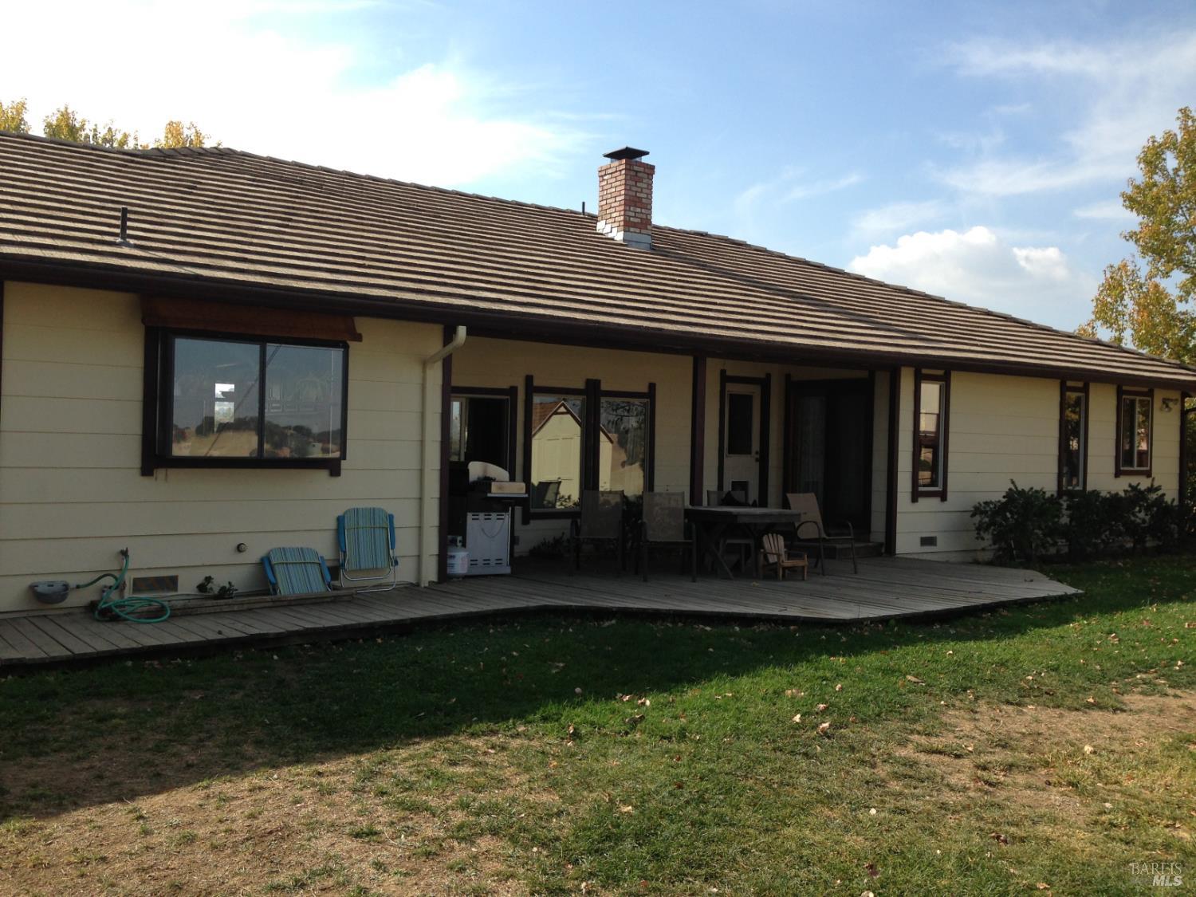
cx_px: 598
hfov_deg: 55.4
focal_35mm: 33
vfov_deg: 42.9
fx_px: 1140
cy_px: 448
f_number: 2.4
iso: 50
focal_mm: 4.13
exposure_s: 1/1106
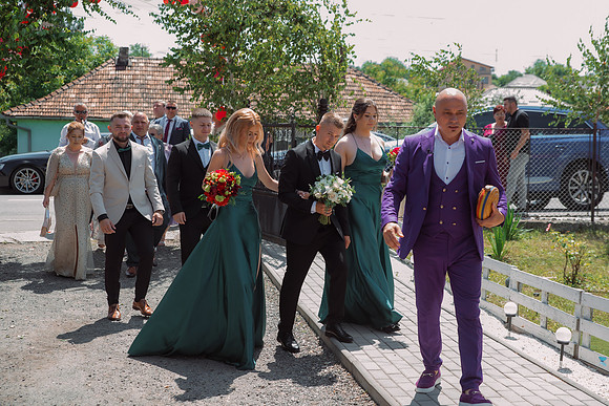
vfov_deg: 24.5
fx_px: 935
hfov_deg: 36.1
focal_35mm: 55
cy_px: 190
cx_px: 323
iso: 160
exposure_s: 1/320
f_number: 3.5
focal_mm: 52
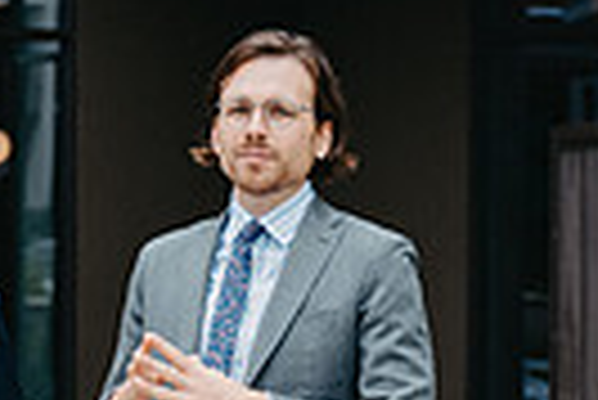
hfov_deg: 8.9
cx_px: 126
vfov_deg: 5.9
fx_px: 3841
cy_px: 497
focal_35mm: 231
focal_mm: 53
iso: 100
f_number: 2.8
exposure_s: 1/400
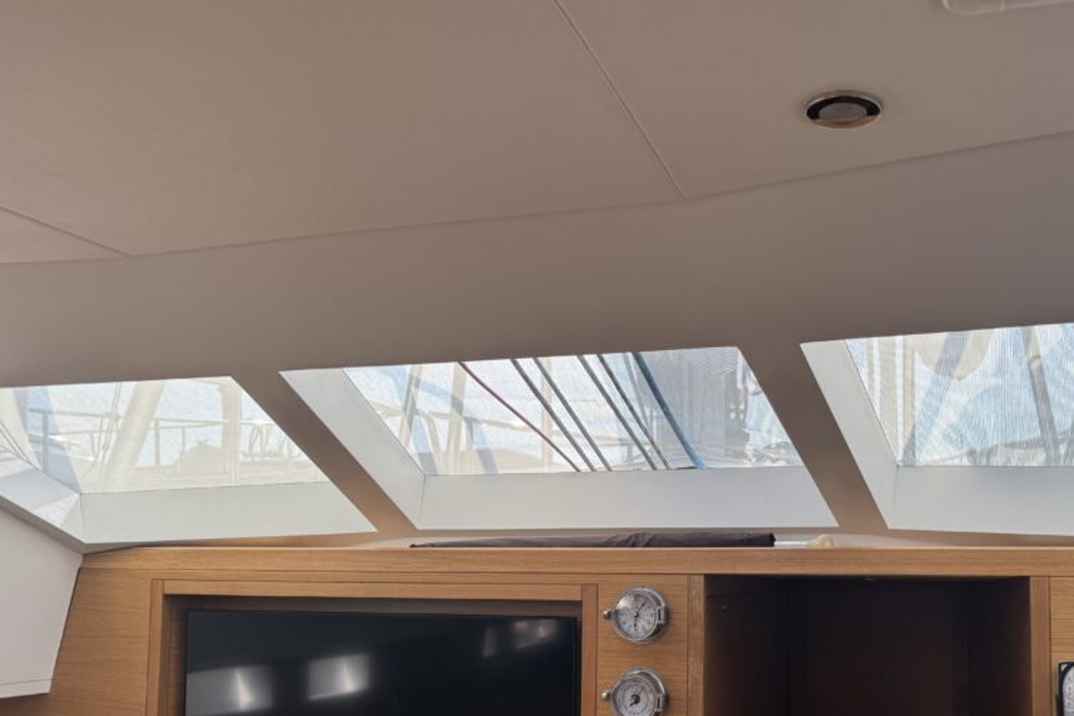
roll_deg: +0.2
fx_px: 1014
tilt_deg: +4.6
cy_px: 489
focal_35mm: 34
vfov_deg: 38.3
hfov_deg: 55.4
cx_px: 640
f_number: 1.78
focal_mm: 6.76
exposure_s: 1/275
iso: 64
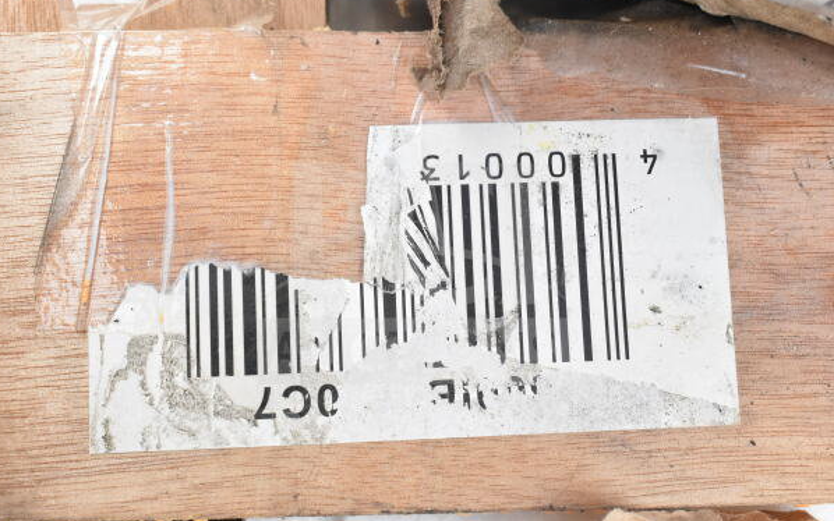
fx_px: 1205
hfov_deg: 38.2
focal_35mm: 53
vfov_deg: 24.4
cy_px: 274
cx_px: 413
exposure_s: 1/400
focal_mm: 34
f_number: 10
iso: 1600
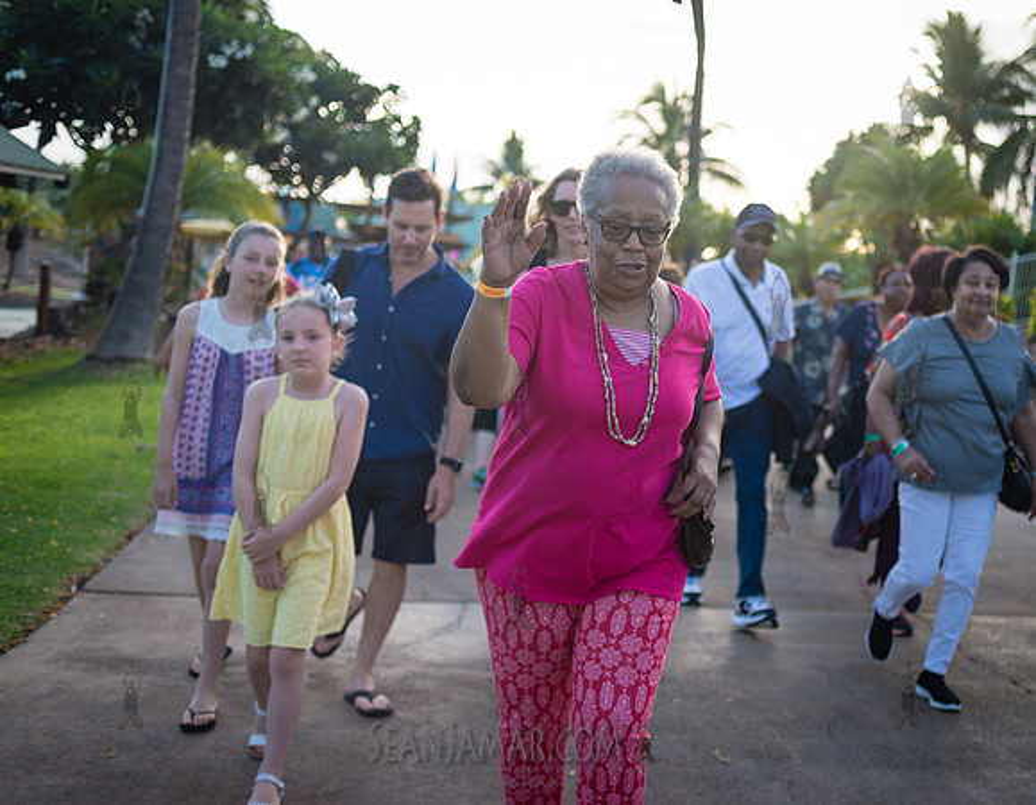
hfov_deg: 43.6
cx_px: 659
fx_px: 1283
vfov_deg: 34.8
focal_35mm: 42
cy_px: 365
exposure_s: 1/1600
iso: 400
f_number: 2.5
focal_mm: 35
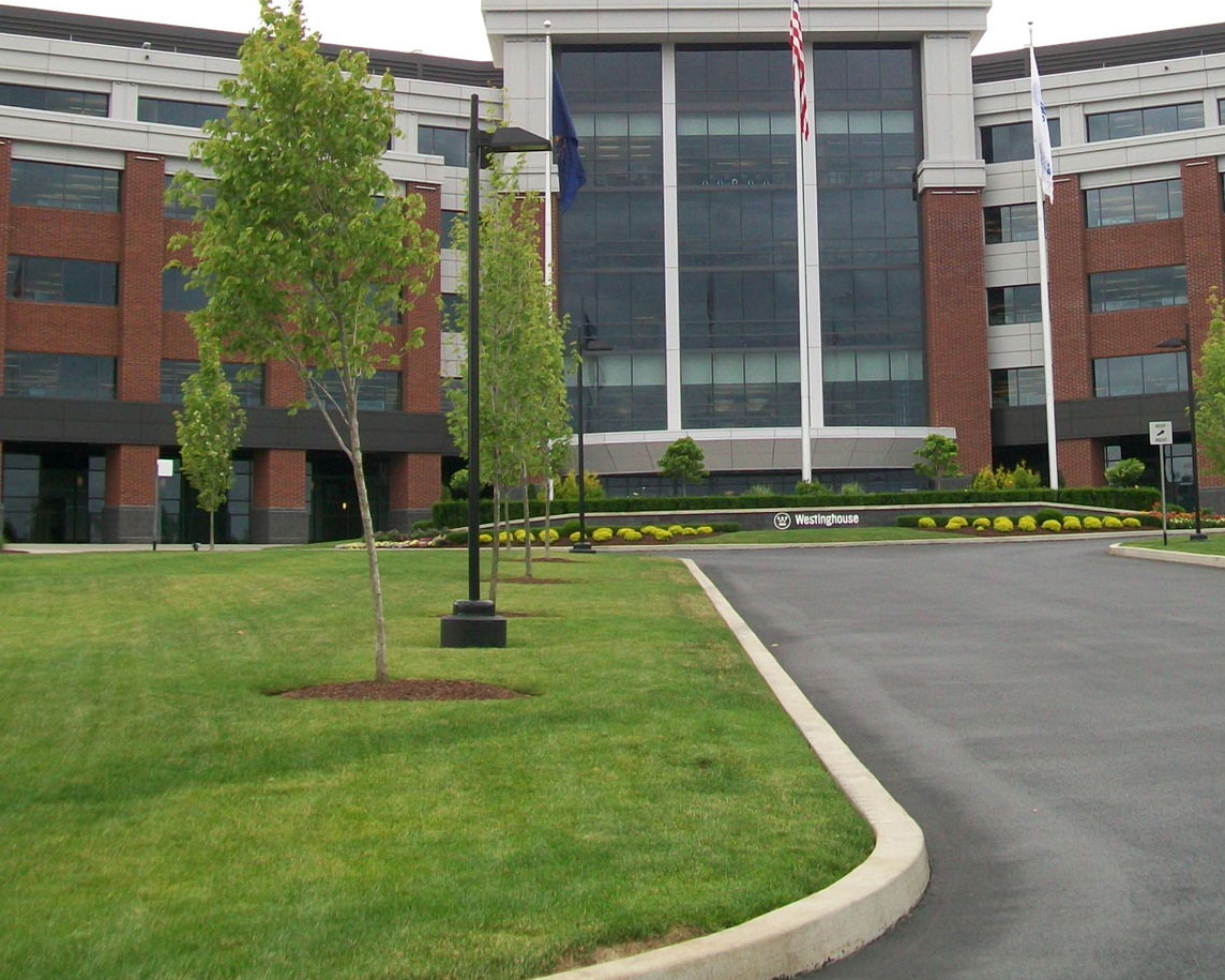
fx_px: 2139
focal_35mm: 59
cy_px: 222
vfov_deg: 25.4
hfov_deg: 31.9
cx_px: 738
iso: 64
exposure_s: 1/500
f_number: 2.7
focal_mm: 6
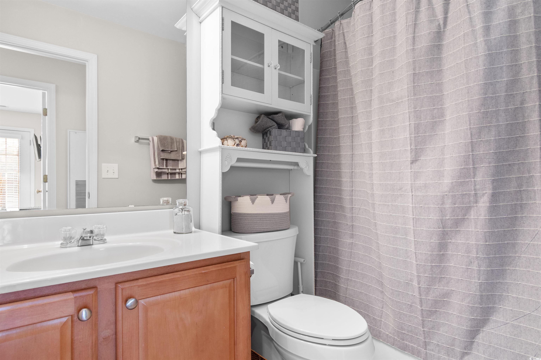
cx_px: 270
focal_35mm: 19
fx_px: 286
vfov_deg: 64.6
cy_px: 180
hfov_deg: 86.9
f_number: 5
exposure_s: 4
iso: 100
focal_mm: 13
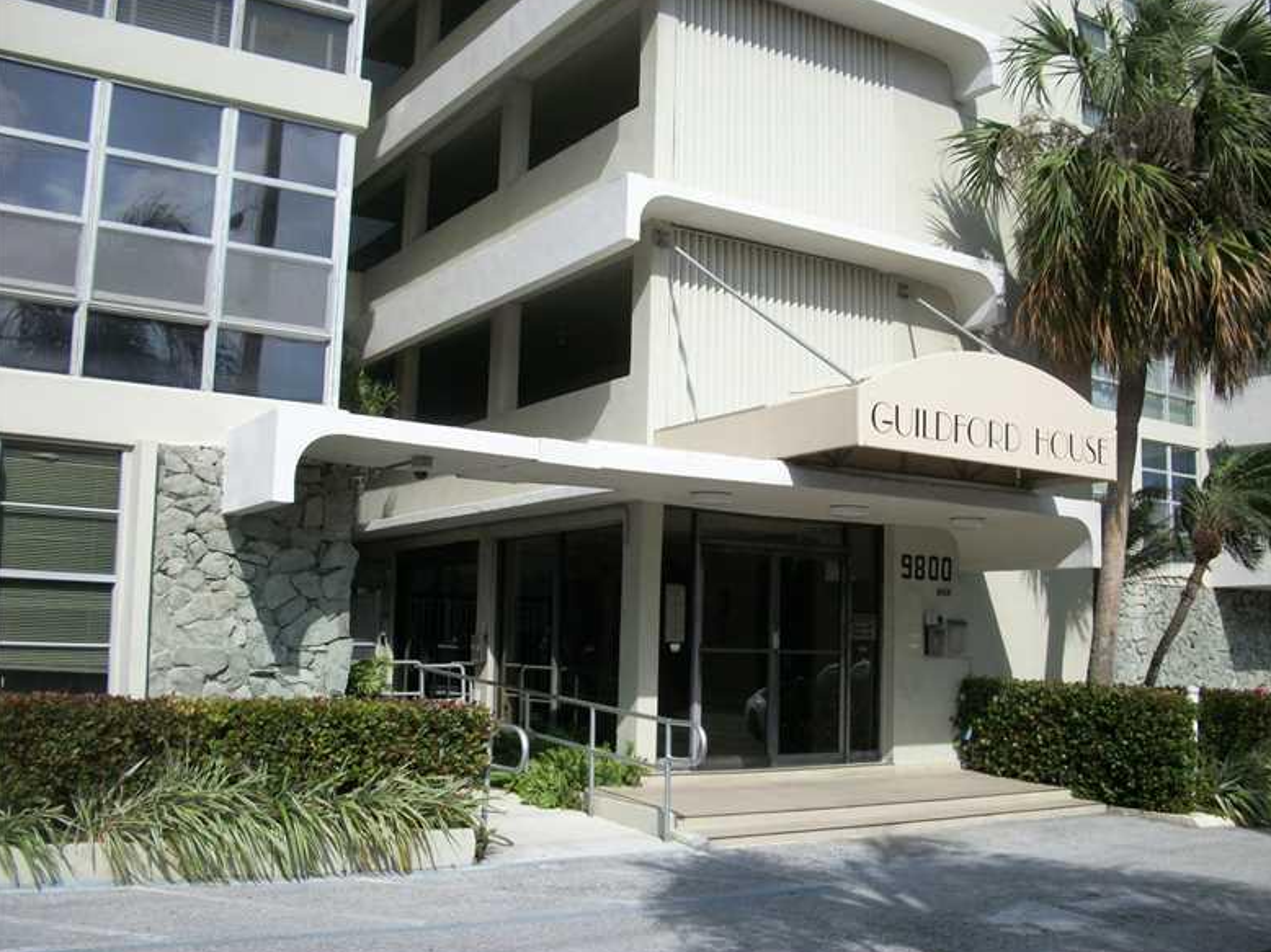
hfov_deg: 51.4
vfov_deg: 39.6
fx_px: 1321
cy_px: 472
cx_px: 647
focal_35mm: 36
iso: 80
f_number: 8.8
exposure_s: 1/250
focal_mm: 6.3
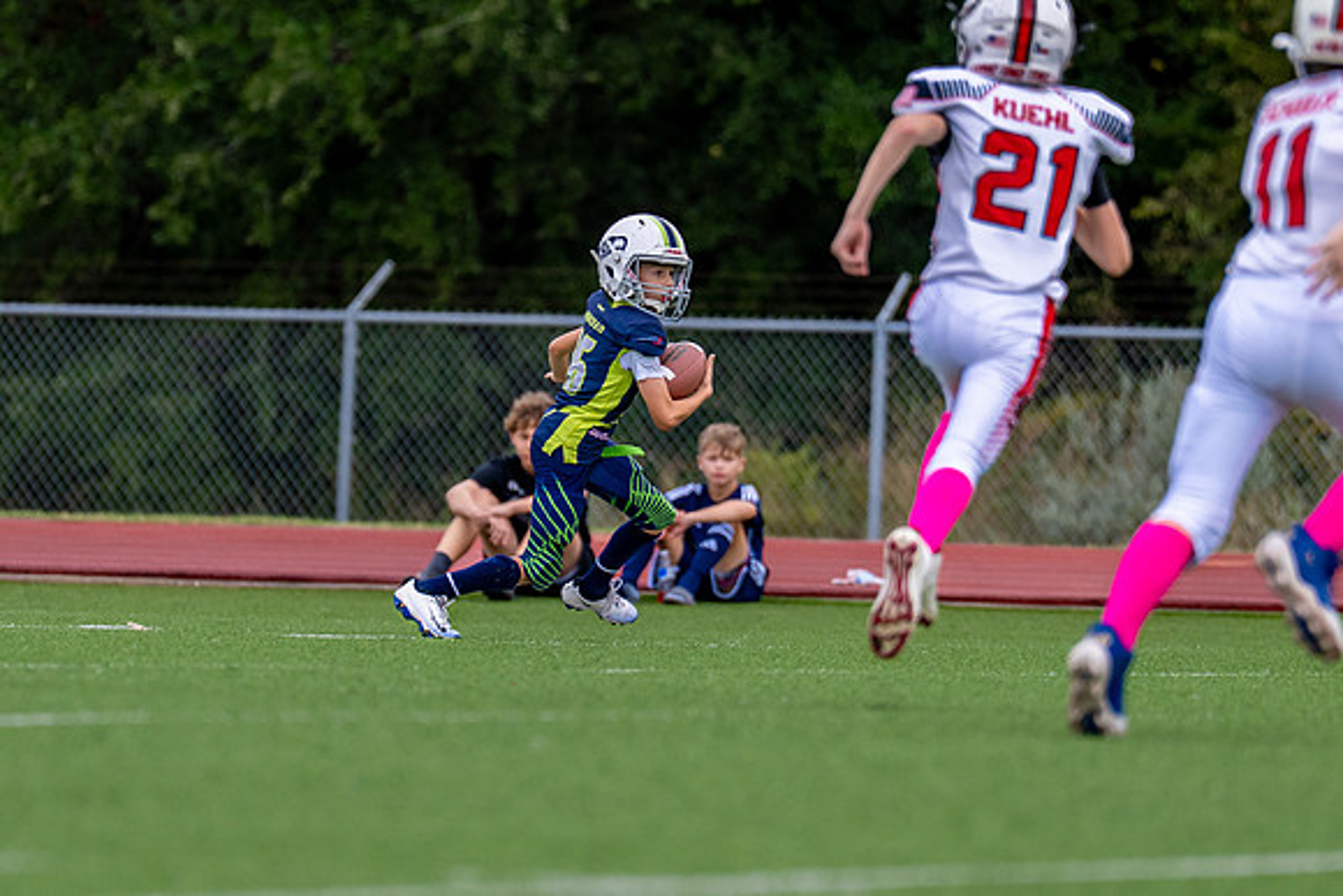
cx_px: 576
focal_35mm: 464
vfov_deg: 3.0
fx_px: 17310
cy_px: 502
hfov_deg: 4.4
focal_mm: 200
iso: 400
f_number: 2.8
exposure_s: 1/3200
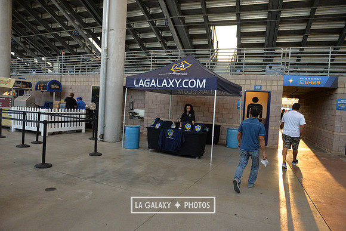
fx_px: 231
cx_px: 173
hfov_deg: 73.7
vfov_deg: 53.2
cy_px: 116
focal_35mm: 24
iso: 3200
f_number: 2.8
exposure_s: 1/3200
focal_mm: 24
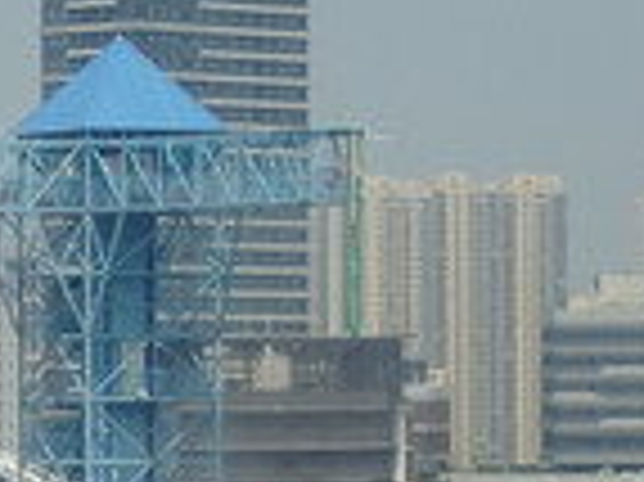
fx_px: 6227
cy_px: 536
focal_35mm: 335
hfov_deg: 5.9
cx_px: -266
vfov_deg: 4.4
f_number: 5
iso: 80
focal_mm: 11.92
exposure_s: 1/500
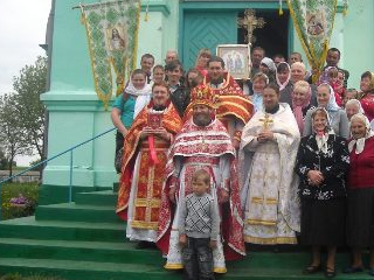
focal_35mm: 49
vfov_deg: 29.7
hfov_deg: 38.5
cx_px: 244
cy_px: 132
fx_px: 529
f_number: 5.6
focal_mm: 5.7
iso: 64
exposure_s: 1/161
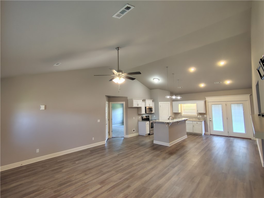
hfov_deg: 94.5
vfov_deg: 78.1
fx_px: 122
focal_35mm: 16
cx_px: 132
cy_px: 99
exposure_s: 1/24
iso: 415
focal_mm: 2.13
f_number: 2.2
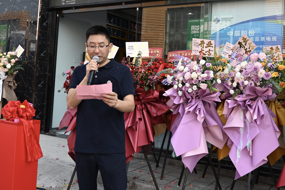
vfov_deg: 45.7
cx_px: 142
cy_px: 95
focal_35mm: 28
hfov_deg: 64.6
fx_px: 226
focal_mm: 28.5
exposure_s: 1/640
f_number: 4
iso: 320
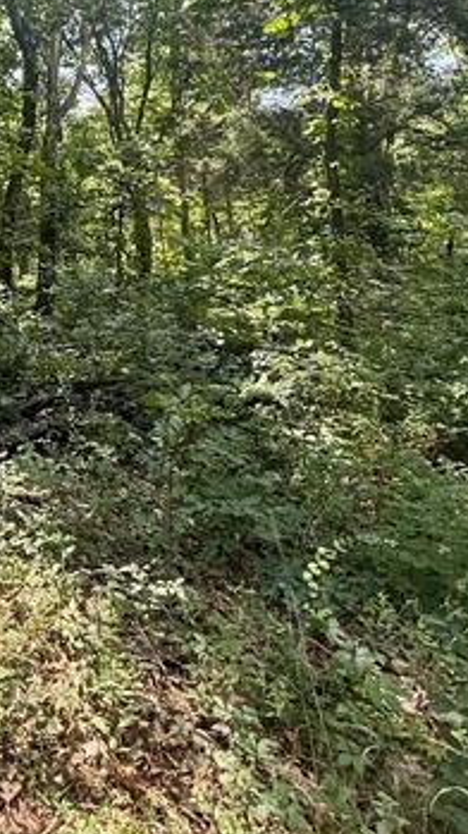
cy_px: 229
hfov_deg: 34.1
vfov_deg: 64.7
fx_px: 618
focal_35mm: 28
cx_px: -81
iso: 64
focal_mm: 2.22
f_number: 2.2
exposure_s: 1/124
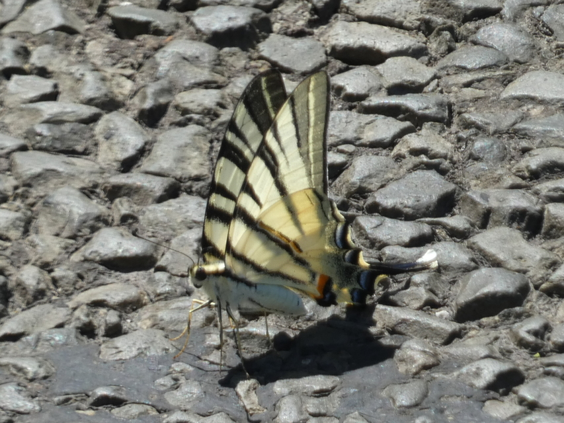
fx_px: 12336
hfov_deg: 2.6
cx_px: 282
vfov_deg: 2.0
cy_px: 212
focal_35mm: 757
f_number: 5.6
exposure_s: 1/100
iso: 80
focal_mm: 135.6
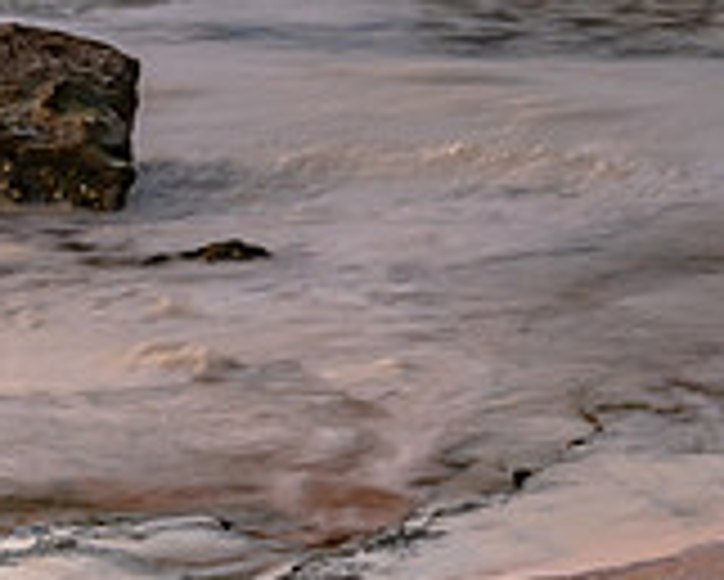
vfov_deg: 7.2
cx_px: 490
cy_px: -227
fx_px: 4524
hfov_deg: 9.1
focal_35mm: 211
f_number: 8
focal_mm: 62
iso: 200
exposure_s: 2
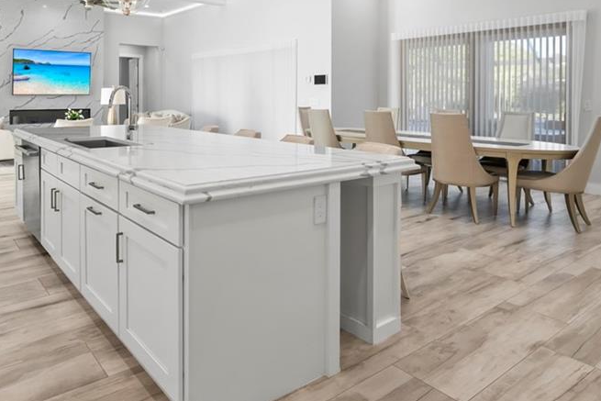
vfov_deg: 48.8
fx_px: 417
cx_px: 160
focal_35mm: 25
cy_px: 89
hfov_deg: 67.5
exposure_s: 1/4
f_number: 9
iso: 100
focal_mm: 16
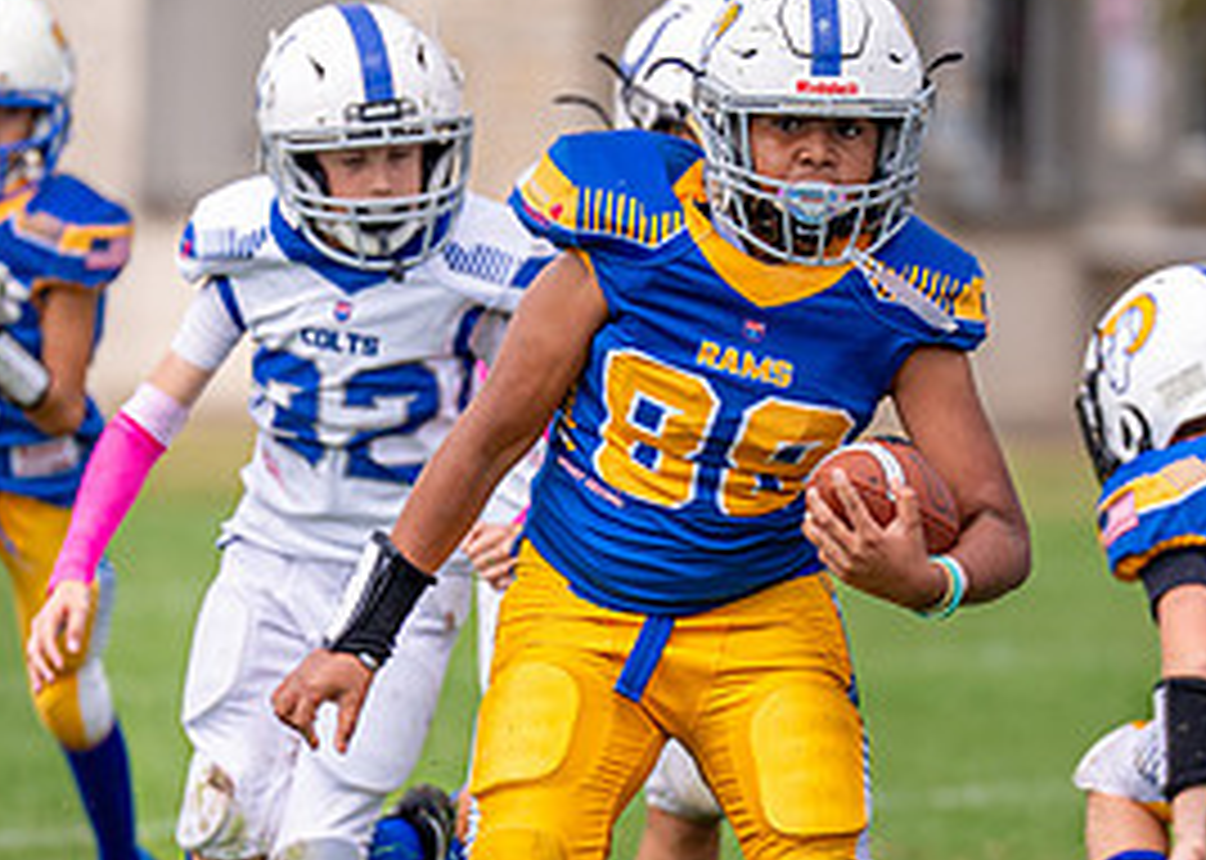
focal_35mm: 591
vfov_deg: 2.4
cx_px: 757
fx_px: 20227
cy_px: 437
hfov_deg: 3.4
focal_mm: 200
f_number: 2.8
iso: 250
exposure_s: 1/2000
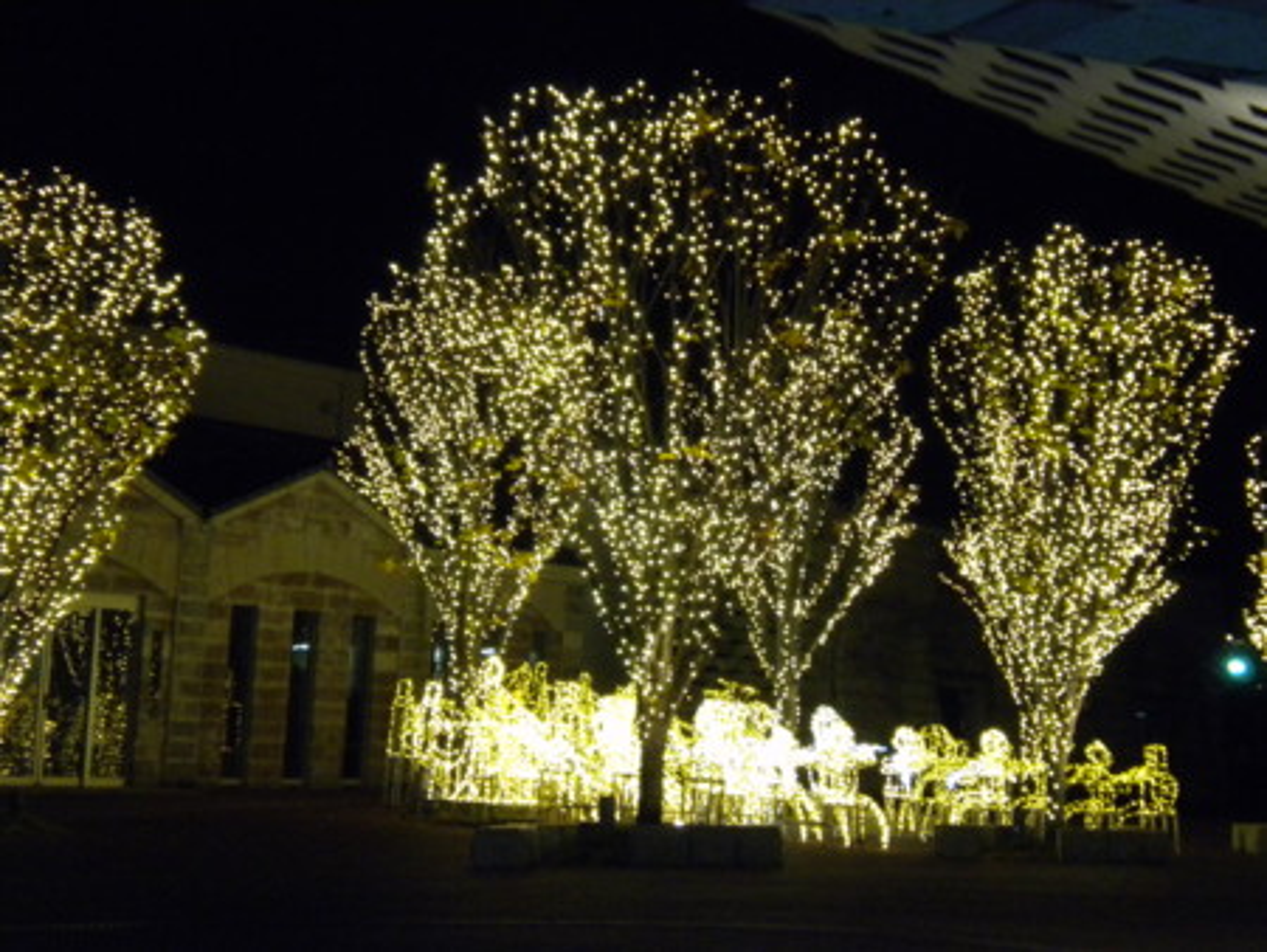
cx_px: 634
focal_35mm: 79
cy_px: 476
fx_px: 2893
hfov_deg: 24.7
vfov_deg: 18.7
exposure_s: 1/10.7
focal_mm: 14.3
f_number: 5.1
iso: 619
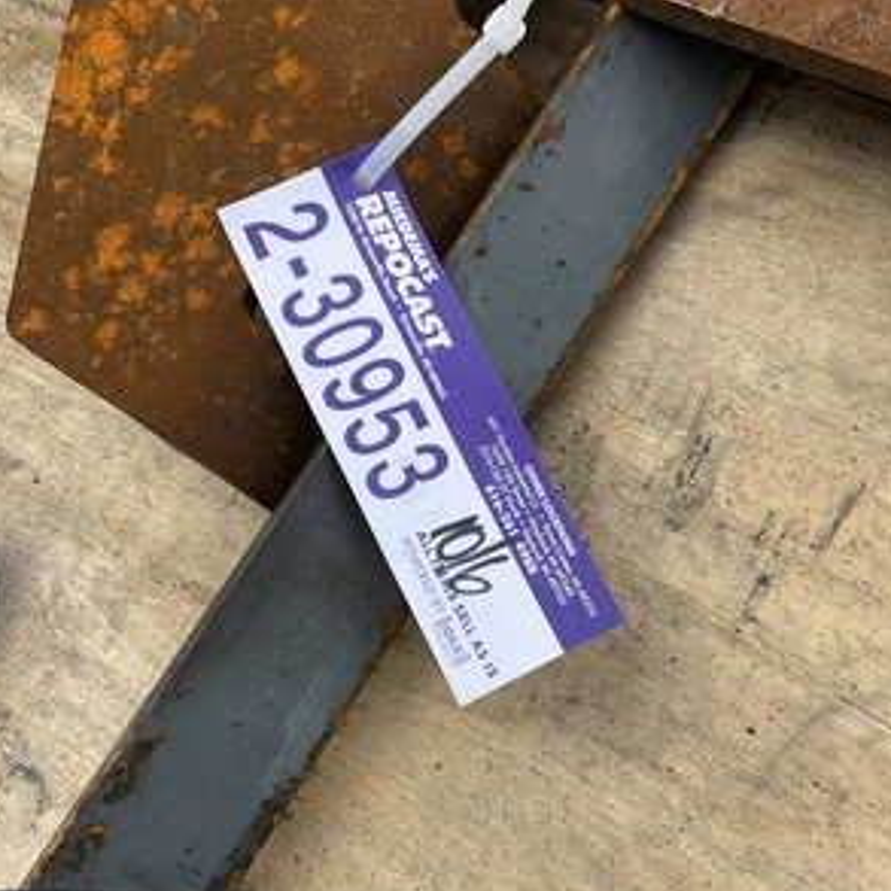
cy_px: 453
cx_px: 395
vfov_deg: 47.2
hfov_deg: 47.1
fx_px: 1019
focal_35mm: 35
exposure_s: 1/1195
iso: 25
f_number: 1.8
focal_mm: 3
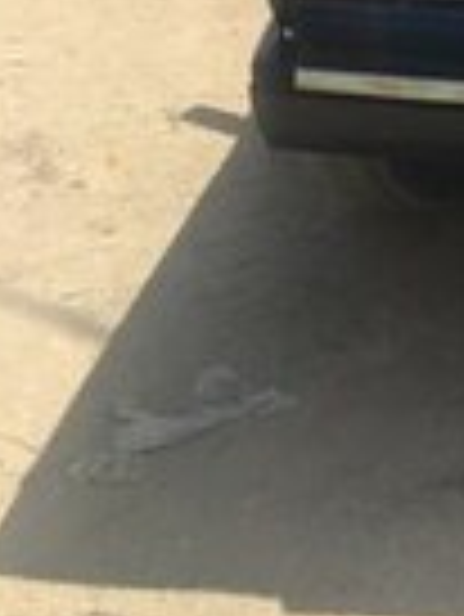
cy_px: -148
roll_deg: -1.4
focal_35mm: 105
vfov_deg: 17.7
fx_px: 1874
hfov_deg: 12.9
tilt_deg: -16.9
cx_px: 824
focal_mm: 4.15
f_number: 2.2
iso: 25
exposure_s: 1/1326
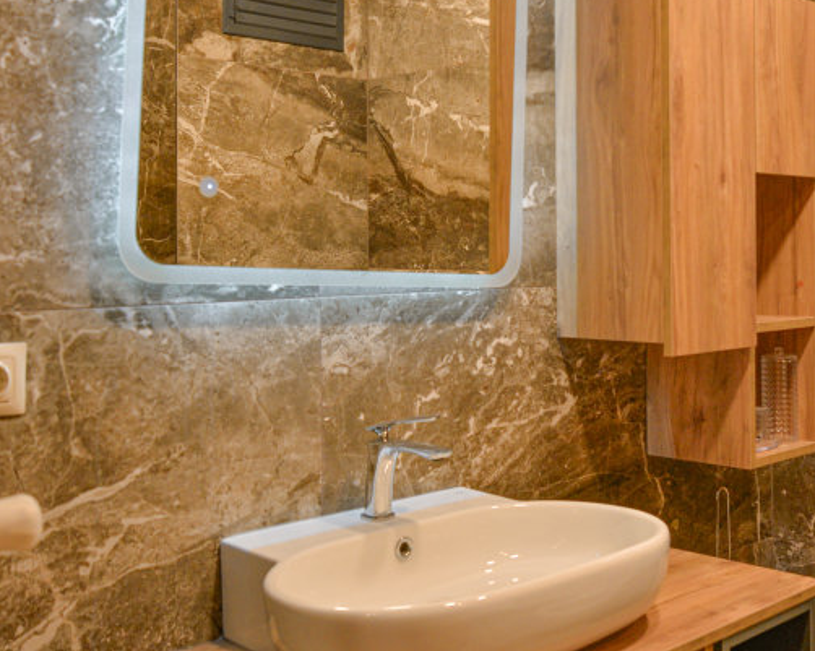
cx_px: 622
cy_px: 234
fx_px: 1109
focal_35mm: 46
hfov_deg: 39.2
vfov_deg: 32.5
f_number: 5
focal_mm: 24
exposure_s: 1/60
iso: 800
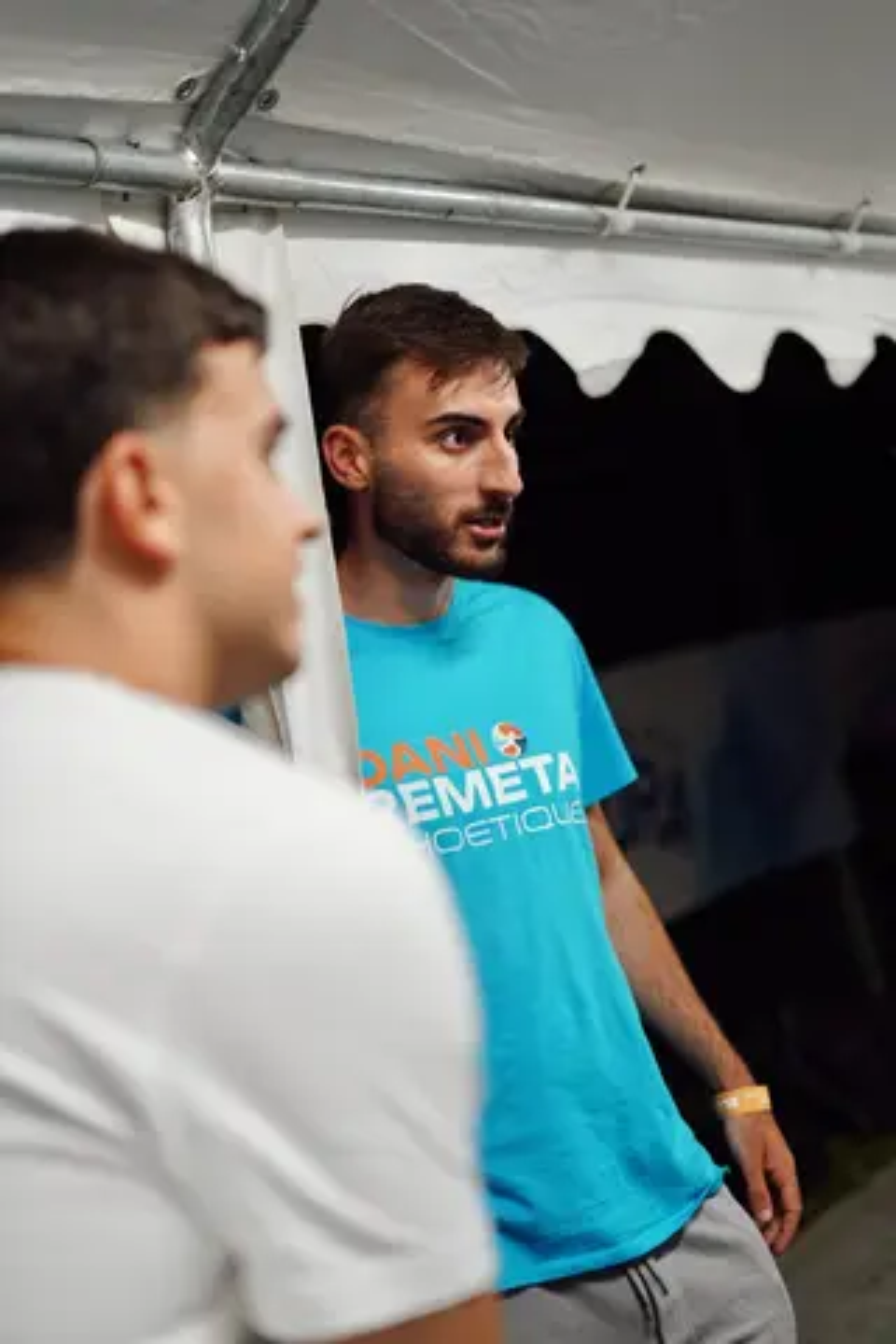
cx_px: 448
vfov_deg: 39.6
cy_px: 672
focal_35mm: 50
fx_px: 1867
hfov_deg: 27.0
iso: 400
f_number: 1.8
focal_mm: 50
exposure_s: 1/100
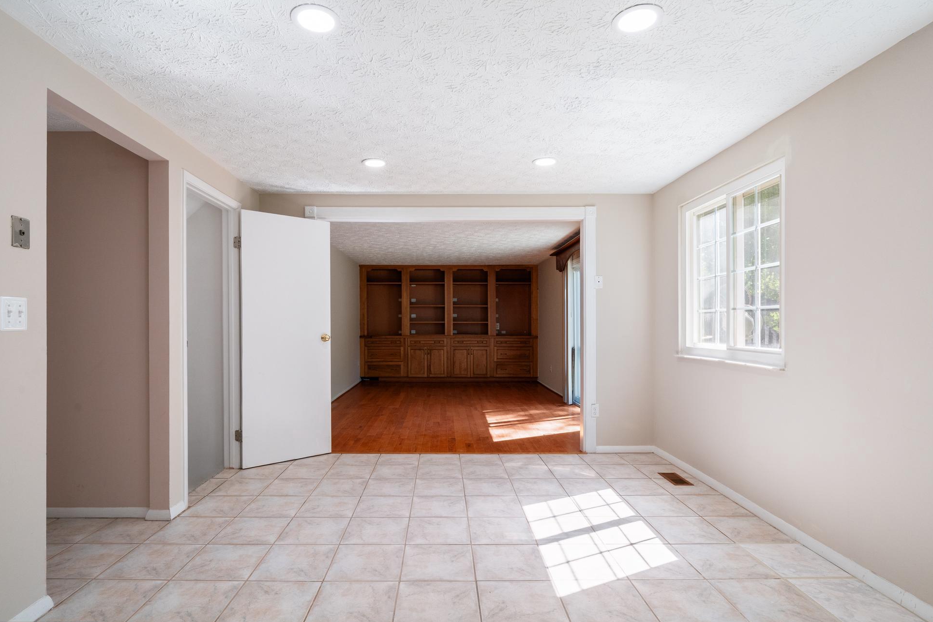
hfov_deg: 93.2
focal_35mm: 17
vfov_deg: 70.4
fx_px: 441
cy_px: 327
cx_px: 486
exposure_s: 1/10
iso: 640
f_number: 9
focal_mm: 16
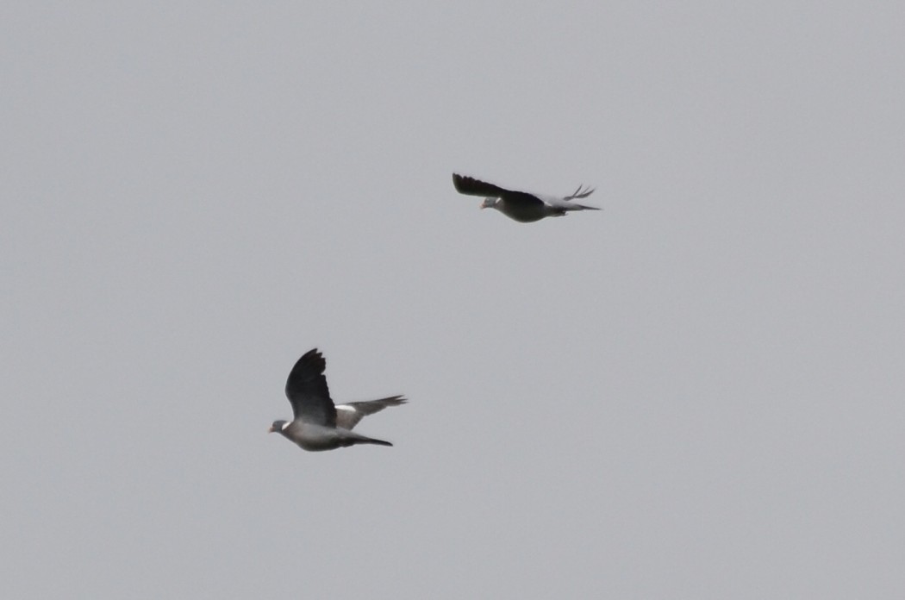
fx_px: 9033
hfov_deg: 5.7
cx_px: 452
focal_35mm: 360
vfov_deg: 3.8
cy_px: 300
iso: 500
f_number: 6.3
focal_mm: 240
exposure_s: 1/3200
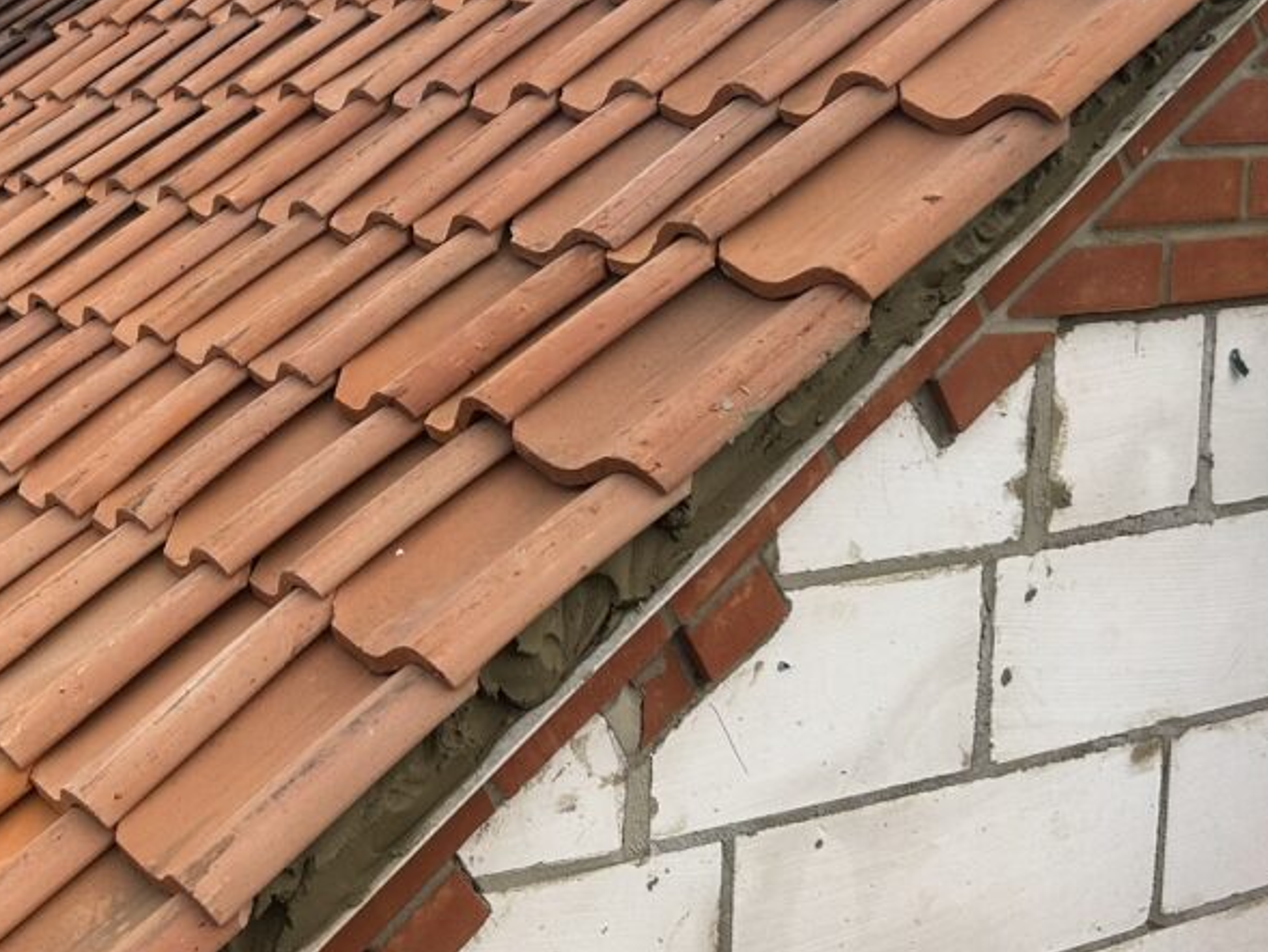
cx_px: 301
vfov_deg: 27.5
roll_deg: +0.9
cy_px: 407
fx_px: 1942
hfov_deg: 35.3
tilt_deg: -8.8
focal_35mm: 53
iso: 50
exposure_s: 1/639
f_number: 1.5
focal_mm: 5.7
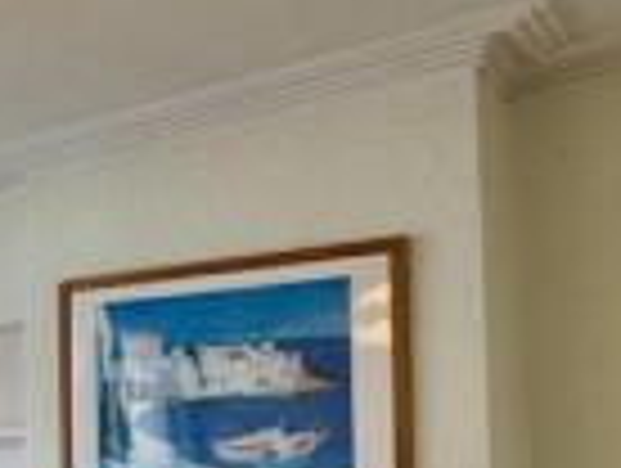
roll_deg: -0.5
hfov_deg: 26.2
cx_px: -245
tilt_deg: +3.6
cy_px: 403
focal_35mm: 59
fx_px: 1060
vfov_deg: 24.3
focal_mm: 2.22
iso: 64
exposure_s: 1/100
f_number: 2.2
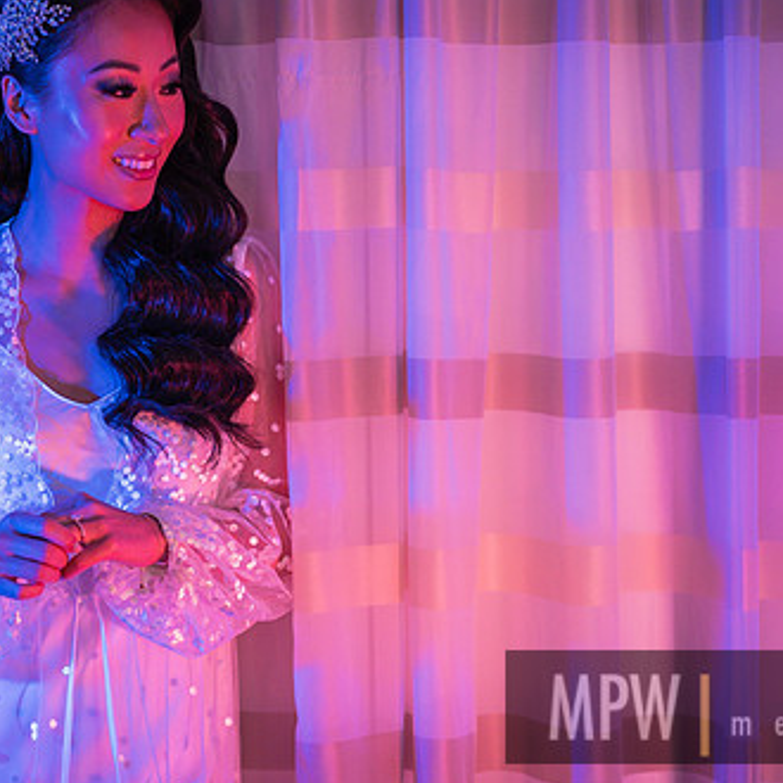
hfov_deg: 15.5
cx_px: 242
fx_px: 2866
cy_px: 340
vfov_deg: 15.6
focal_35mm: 112
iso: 640
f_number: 1.8
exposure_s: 1/160
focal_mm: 75
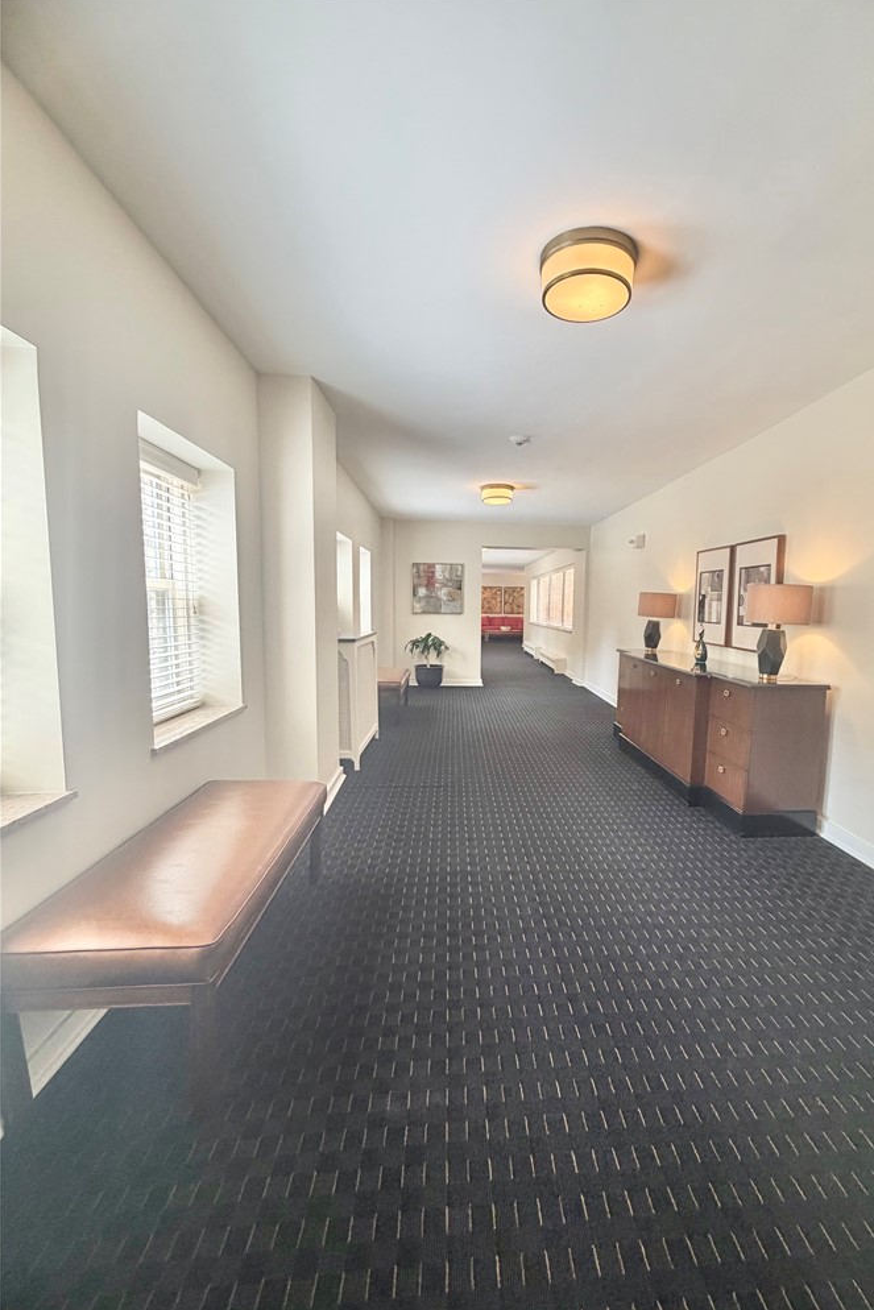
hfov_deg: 76.8
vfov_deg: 100.4
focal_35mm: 15
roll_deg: -1.5
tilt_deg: -5.5
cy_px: 668
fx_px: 546
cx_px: 505
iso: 200
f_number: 2.2
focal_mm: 2.22
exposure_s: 1/120
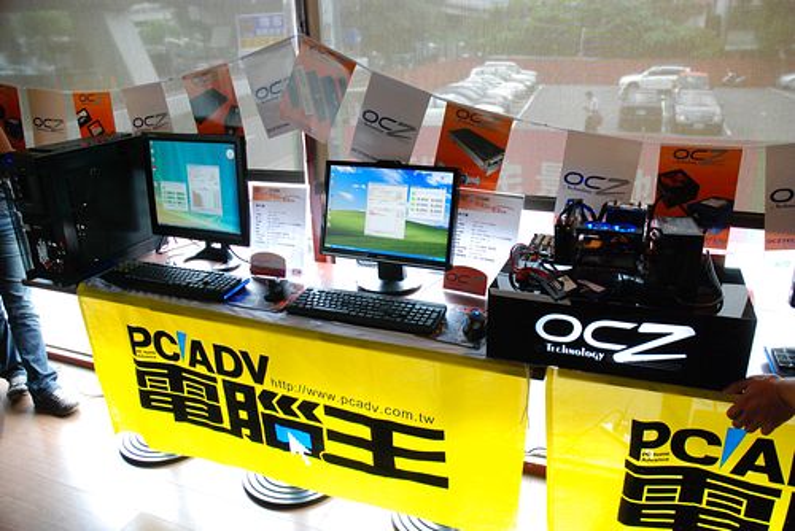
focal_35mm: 27
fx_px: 597
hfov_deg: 67.4
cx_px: 398
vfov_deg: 48.0
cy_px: 266
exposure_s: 1/50
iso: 800
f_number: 5.6
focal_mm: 18
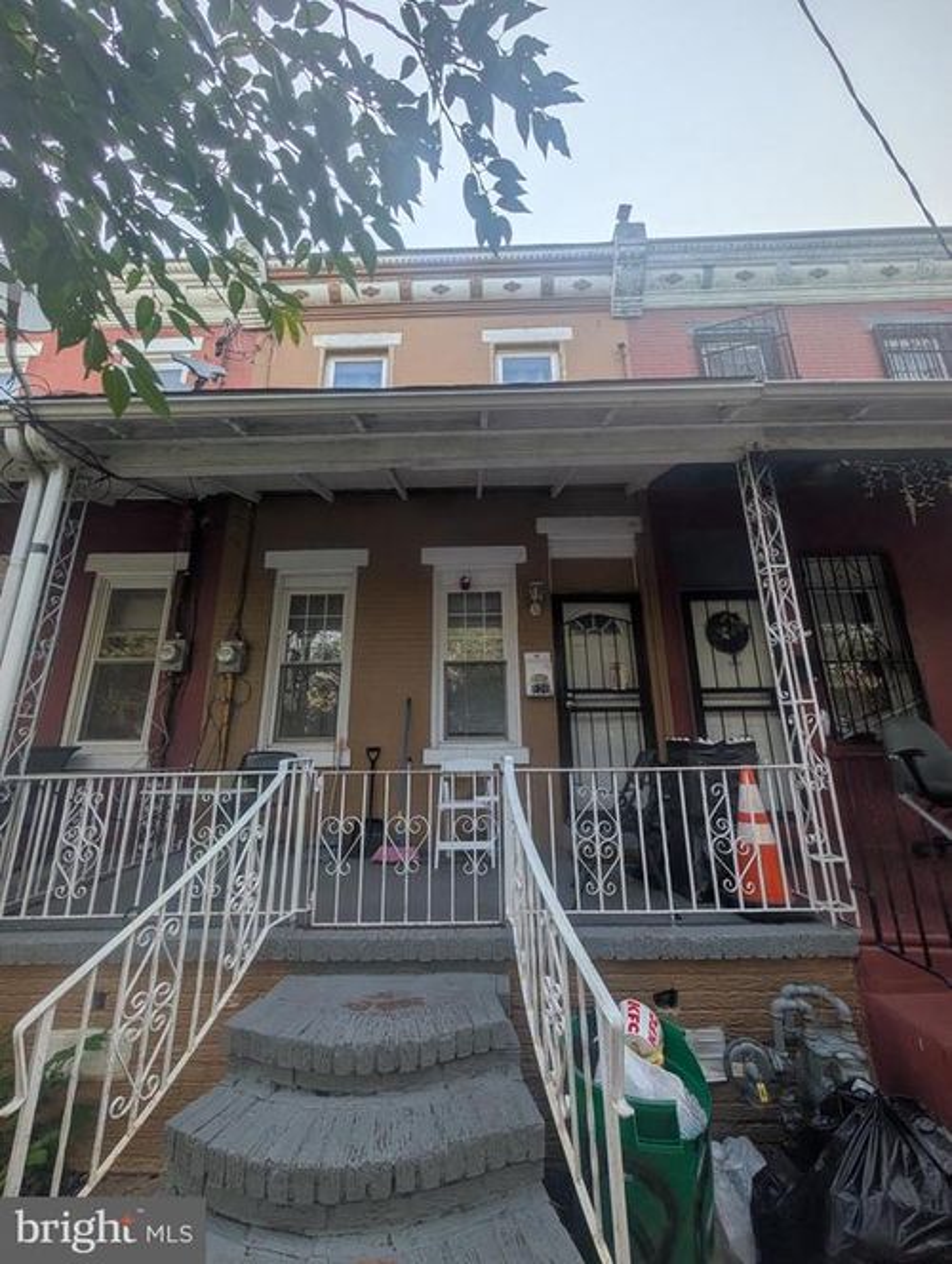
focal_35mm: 12
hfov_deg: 94.6
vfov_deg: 110.5
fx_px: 439
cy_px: 632
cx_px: 476
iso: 32
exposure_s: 1/1773
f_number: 1.7
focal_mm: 2.02
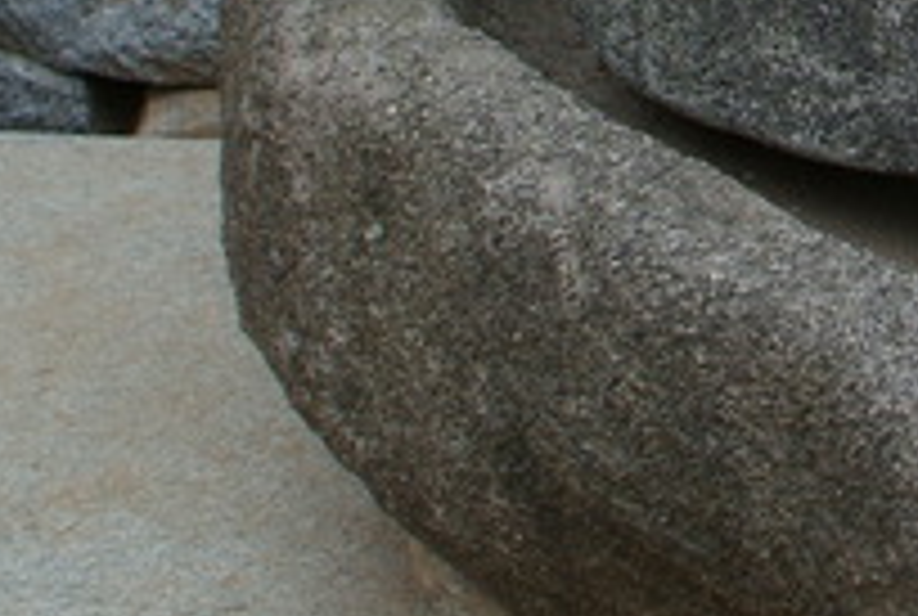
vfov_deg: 9.5
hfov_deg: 13.6
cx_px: 1267
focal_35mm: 144
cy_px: -22
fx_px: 3680
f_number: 5.6
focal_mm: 28
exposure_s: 1/90
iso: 400
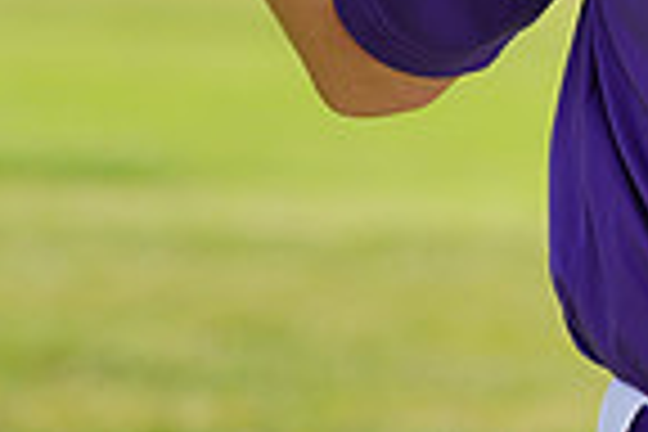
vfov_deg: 1.6
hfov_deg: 2.3
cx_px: 868
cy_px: -432
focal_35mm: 878
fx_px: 15803
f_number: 8
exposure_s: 1/250
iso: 100
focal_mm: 218
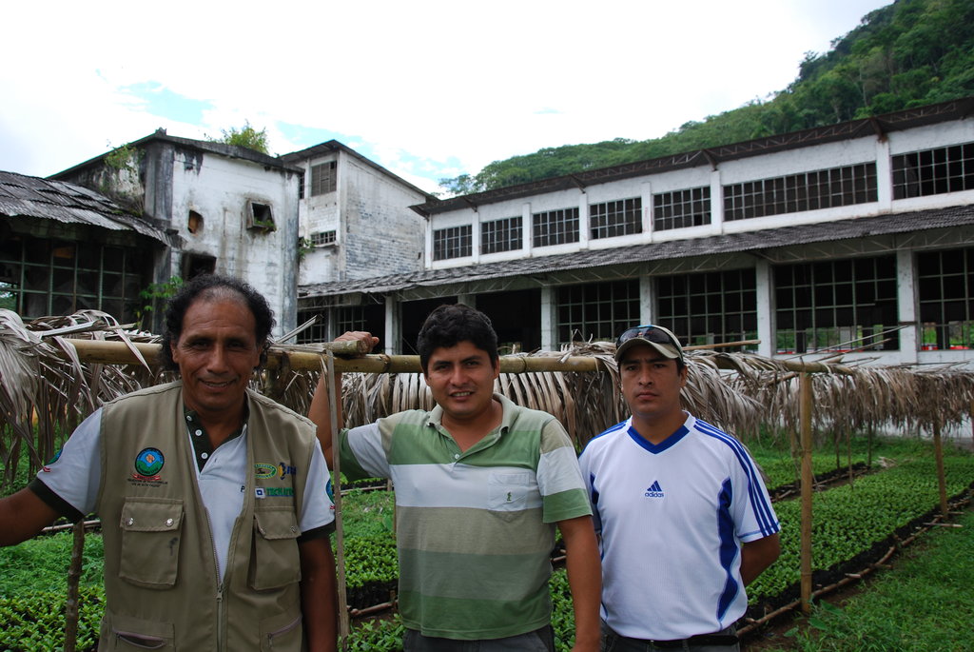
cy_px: 326
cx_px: 487
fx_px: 853
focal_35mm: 32
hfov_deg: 59.4
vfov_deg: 41.8
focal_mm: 21
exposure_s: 1/125
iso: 100
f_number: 5.6
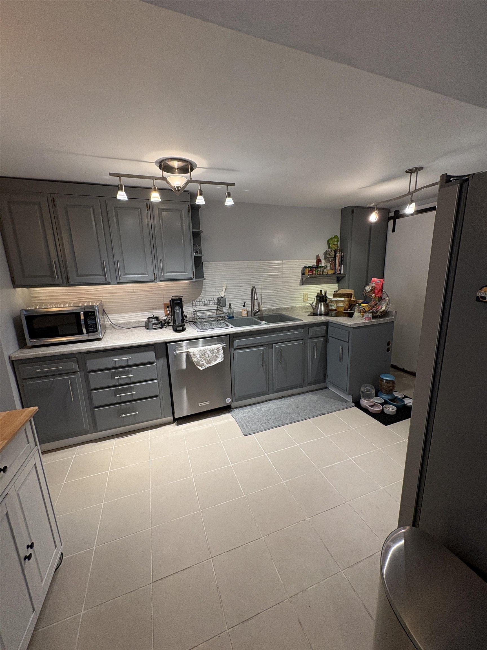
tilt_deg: -12.1
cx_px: 244
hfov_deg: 85.7
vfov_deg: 102.1
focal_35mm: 14
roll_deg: +1.2
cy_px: 325
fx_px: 263
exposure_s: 1/60
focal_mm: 2.22
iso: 200
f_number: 2.2
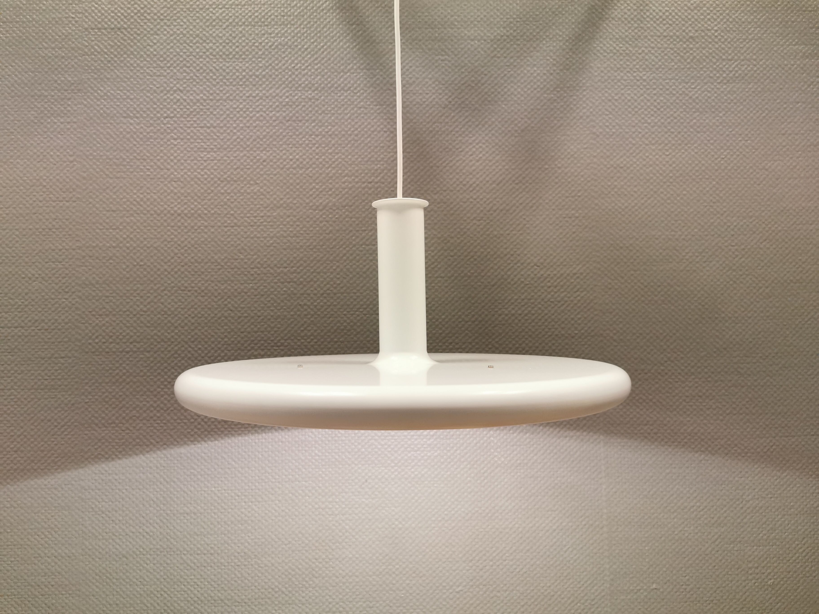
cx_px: 410
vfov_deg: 51.4
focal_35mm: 27
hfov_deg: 65.3
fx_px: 639
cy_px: 307
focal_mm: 5.56
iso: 200
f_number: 1.6
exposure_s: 1/60
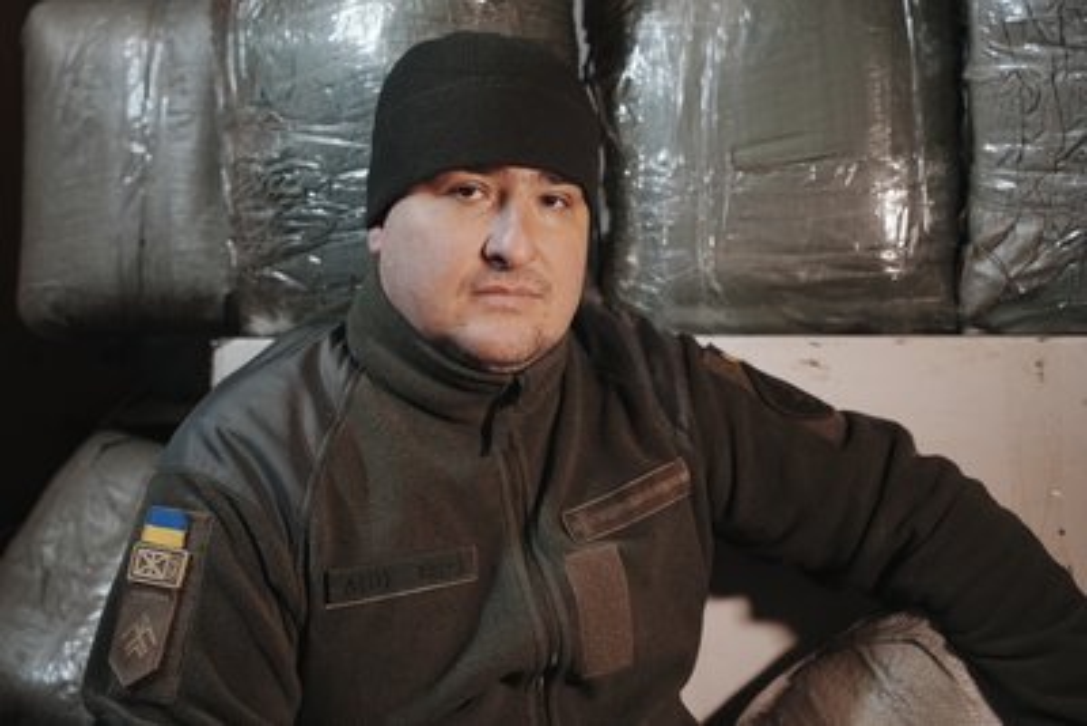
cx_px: 544
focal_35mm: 43
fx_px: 1299
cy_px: 363
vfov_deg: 31.2
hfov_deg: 45.4
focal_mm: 43
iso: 1600
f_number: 3.5
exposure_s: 1/80
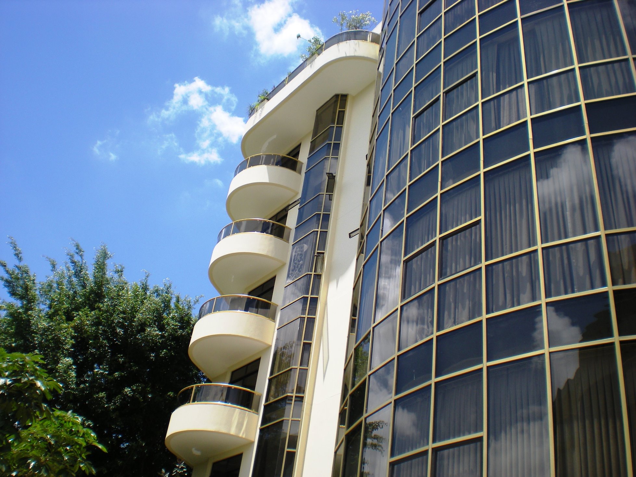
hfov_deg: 49.0
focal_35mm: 38
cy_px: 238
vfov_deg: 37.7
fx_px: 698
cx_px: 318
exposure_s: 1/369
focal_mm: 6.3
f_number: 4.6
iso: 64
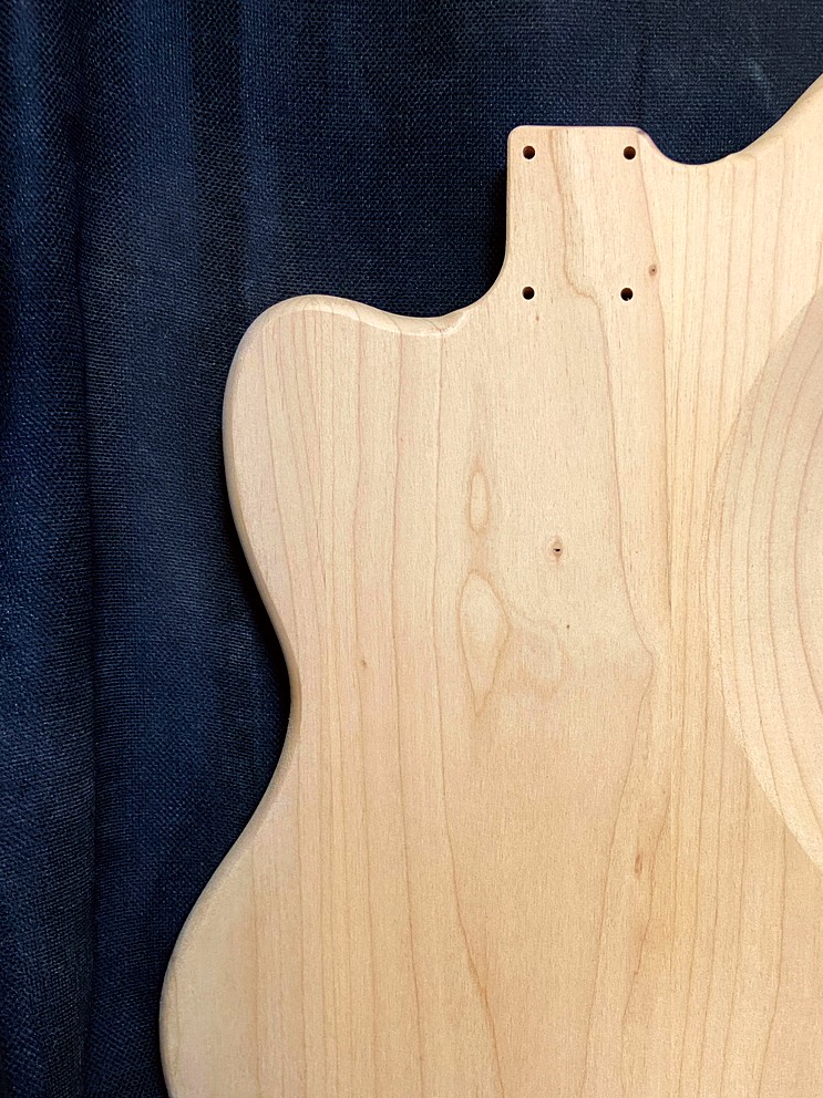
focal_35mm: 37
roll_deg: -0.7
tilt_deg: -10.2
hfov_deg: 38.0
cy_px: 670
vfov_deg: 49.8
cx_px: 585
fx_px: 1174
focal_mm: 4.25
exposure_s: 1/60
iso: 250
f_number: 1.8
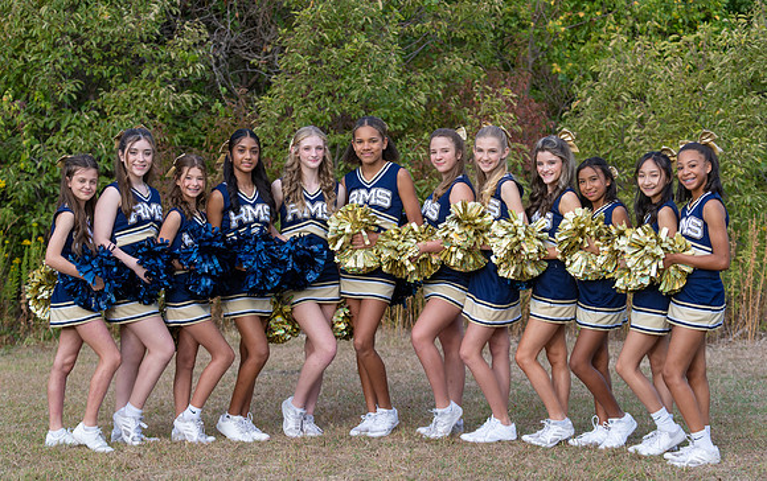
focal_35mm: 80
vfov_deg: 16.5
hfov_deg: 26.0
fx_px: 1664
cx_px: 378
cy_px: 262
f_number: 3.5
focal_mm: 70
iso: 125
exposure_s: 1/400
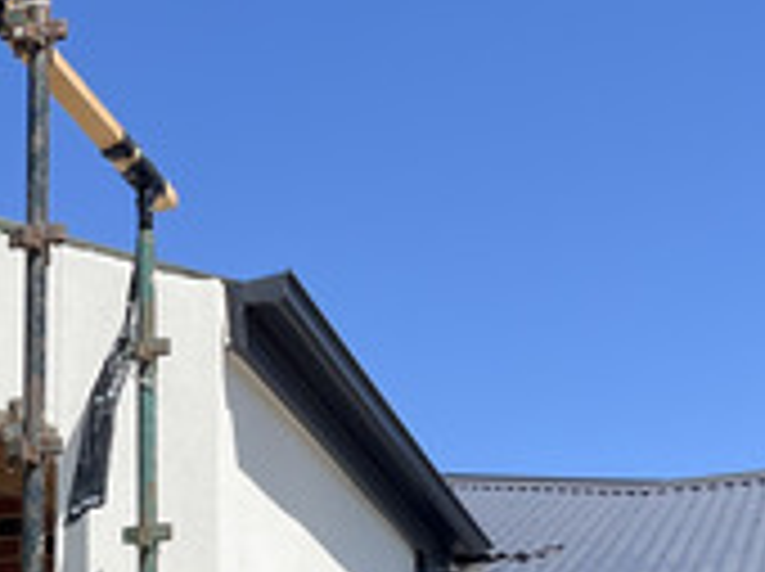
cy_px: 667
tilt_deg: +13.0
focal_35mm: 92
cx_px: 148
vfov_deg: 15.5
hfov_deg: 21.1
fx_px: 2030
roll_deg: +0.2
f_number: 1.6
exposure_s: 1/4016
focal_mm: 5.1
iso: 50
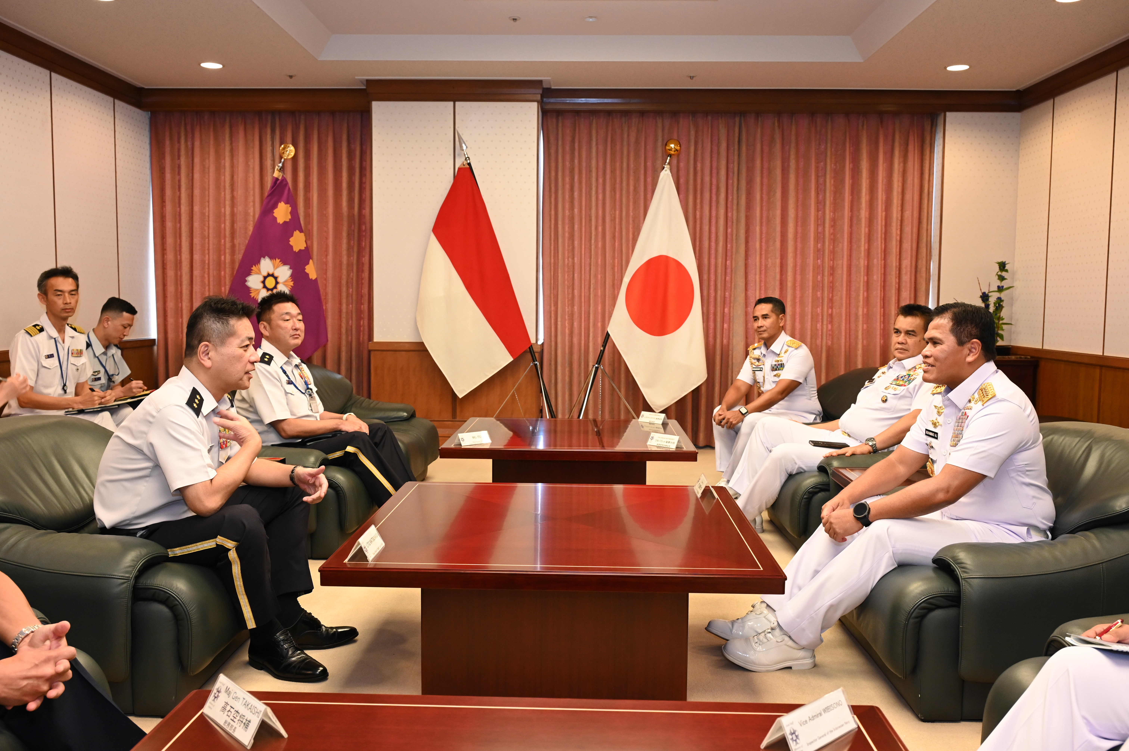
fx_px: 1003
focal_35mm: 32
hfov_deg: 58.7
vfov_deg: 41.1
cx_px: 564
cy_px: 376
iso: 2500
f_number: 5.6
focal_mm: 32
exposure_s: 1/125
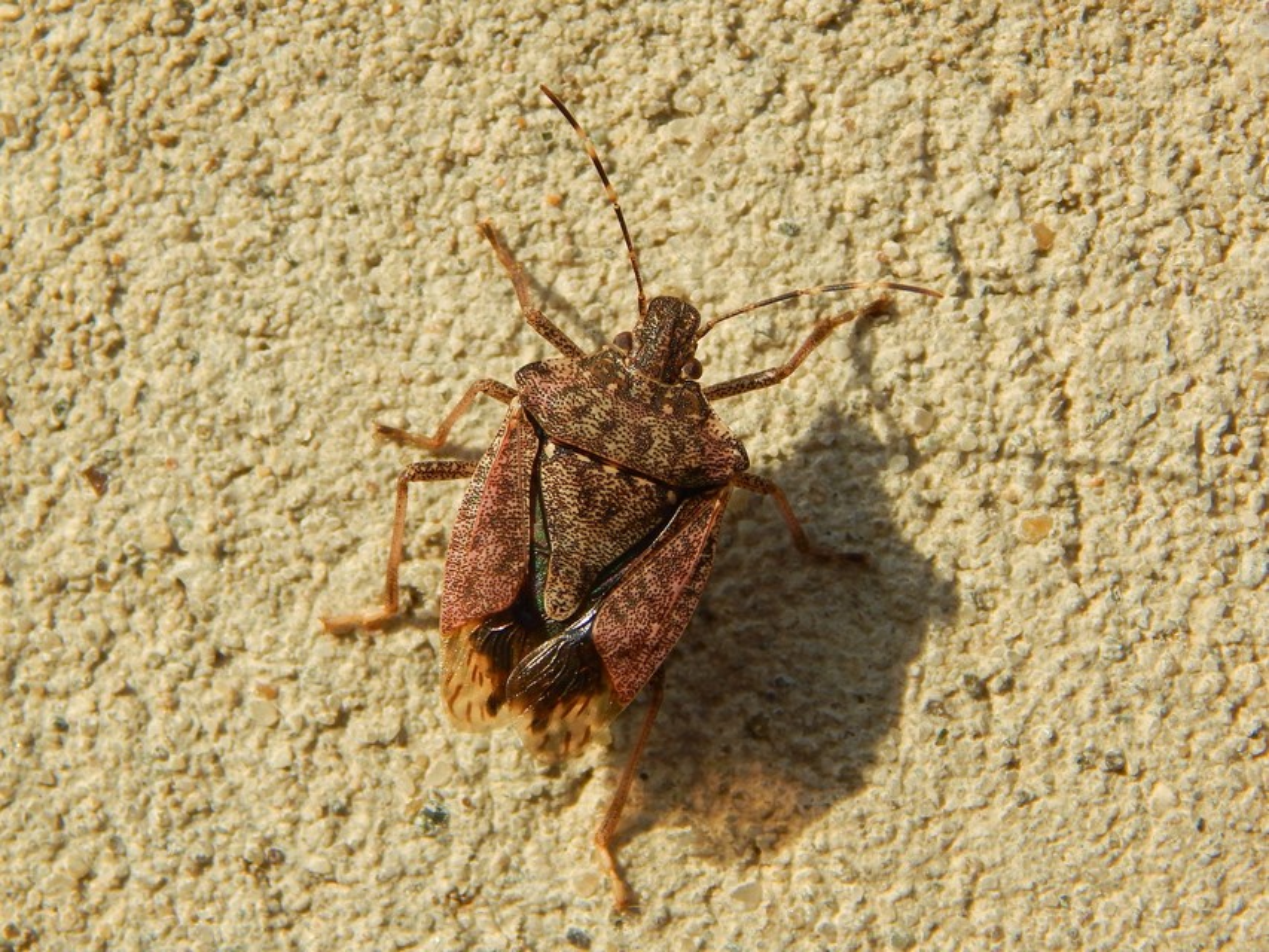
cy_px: 476
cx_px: 634
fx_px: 4803
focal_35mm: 131
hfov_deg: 15.1
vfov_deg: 11.3
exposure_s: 1/500
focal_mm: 23.4
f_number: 4.8
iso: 125
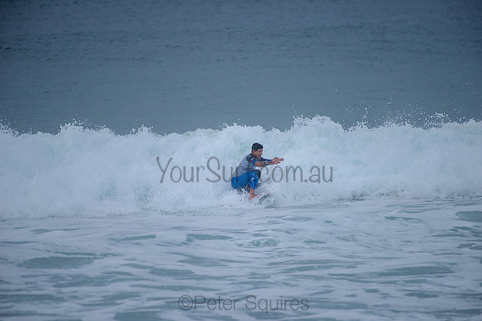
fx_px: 6814
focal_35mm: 509
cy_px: 163
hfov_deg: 4.1
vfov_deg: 2.7
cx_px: 244
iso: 360
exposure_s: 1/2000
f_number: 5.6
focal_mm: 500
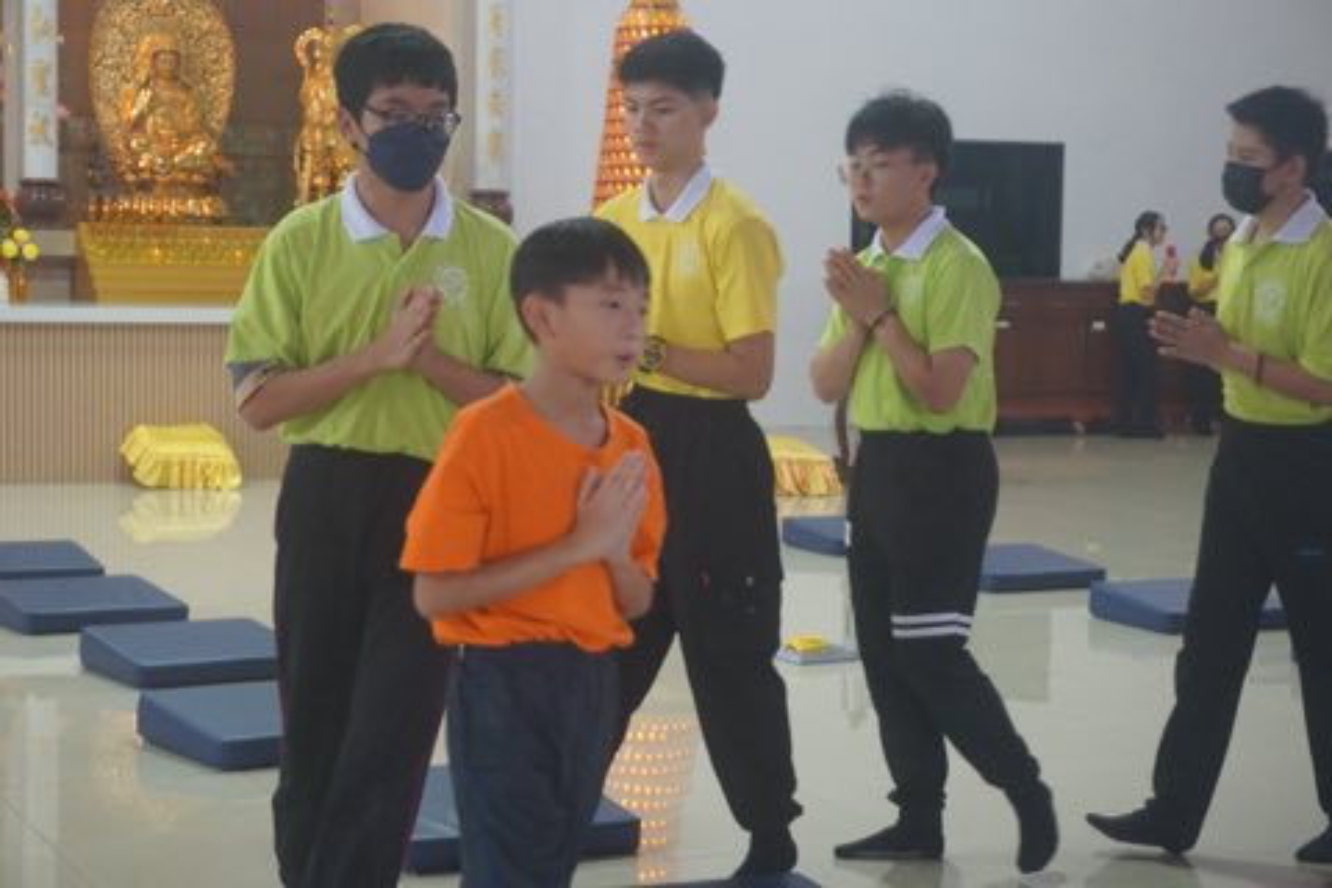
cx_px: 666
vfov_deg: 19.3
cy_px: 444
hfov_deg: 28.6
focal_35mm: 70
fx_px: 2608
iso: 3200
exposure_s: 1/160
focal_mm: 47
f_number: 5.6
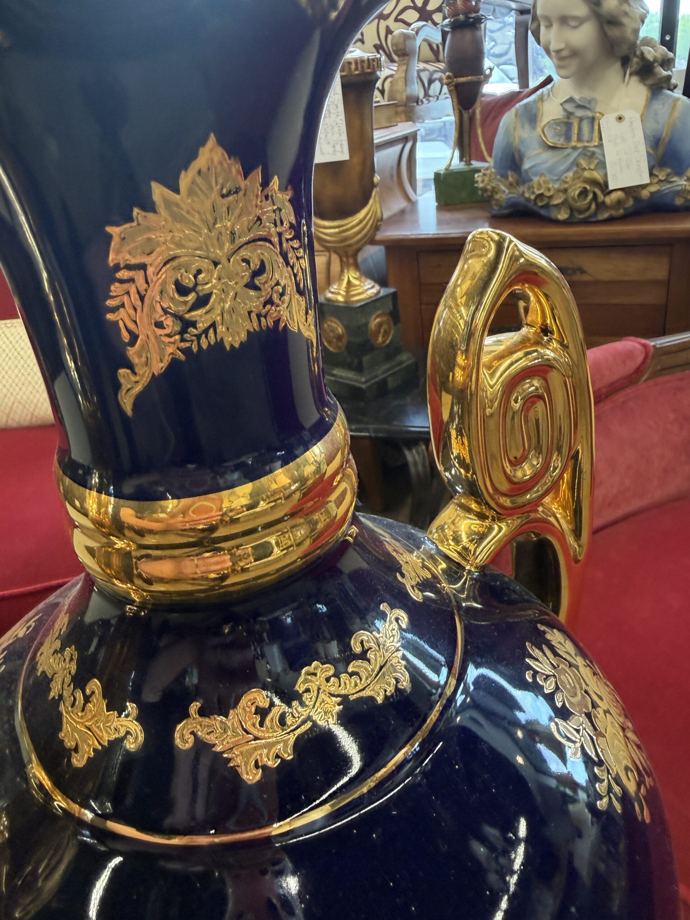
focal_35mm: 24
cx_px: 345
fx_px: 638
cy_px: 460
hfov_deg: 56.8
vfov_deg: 71.6
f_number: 2.2
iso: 250
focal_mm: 2.22
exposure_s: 1/60
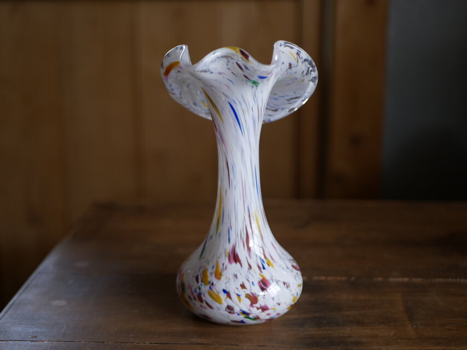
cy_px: 175
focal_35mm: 50
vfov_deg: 29.1
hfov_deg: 38.2
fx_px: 675
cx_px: 234
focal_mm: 25
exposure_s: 1/125
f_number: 1.7
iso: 400
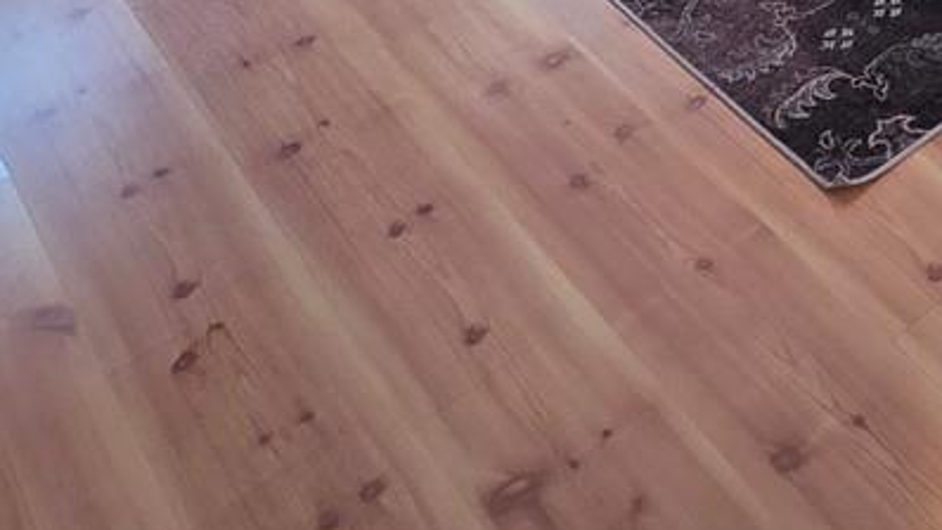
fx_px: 1424
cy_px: -705
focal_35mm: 57
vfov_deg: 14.6
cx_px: 1058
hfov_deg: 32.0
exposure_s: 1/120
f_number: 1.9
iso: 125
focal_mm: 2.2
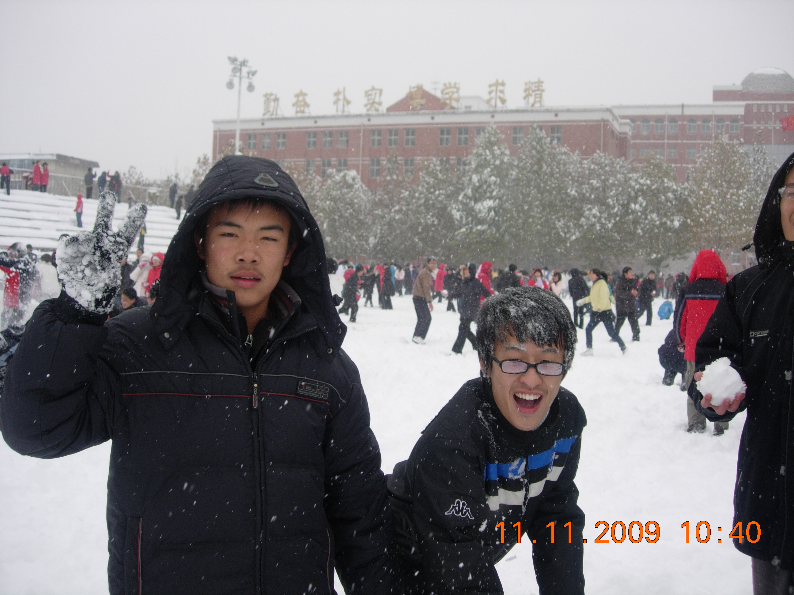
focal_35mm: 38
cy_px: 298
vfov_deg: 37.7
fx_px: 872
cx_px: 397
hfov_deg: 49.0
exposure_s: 1/664
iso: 64
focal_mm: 7.8
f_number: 2.8
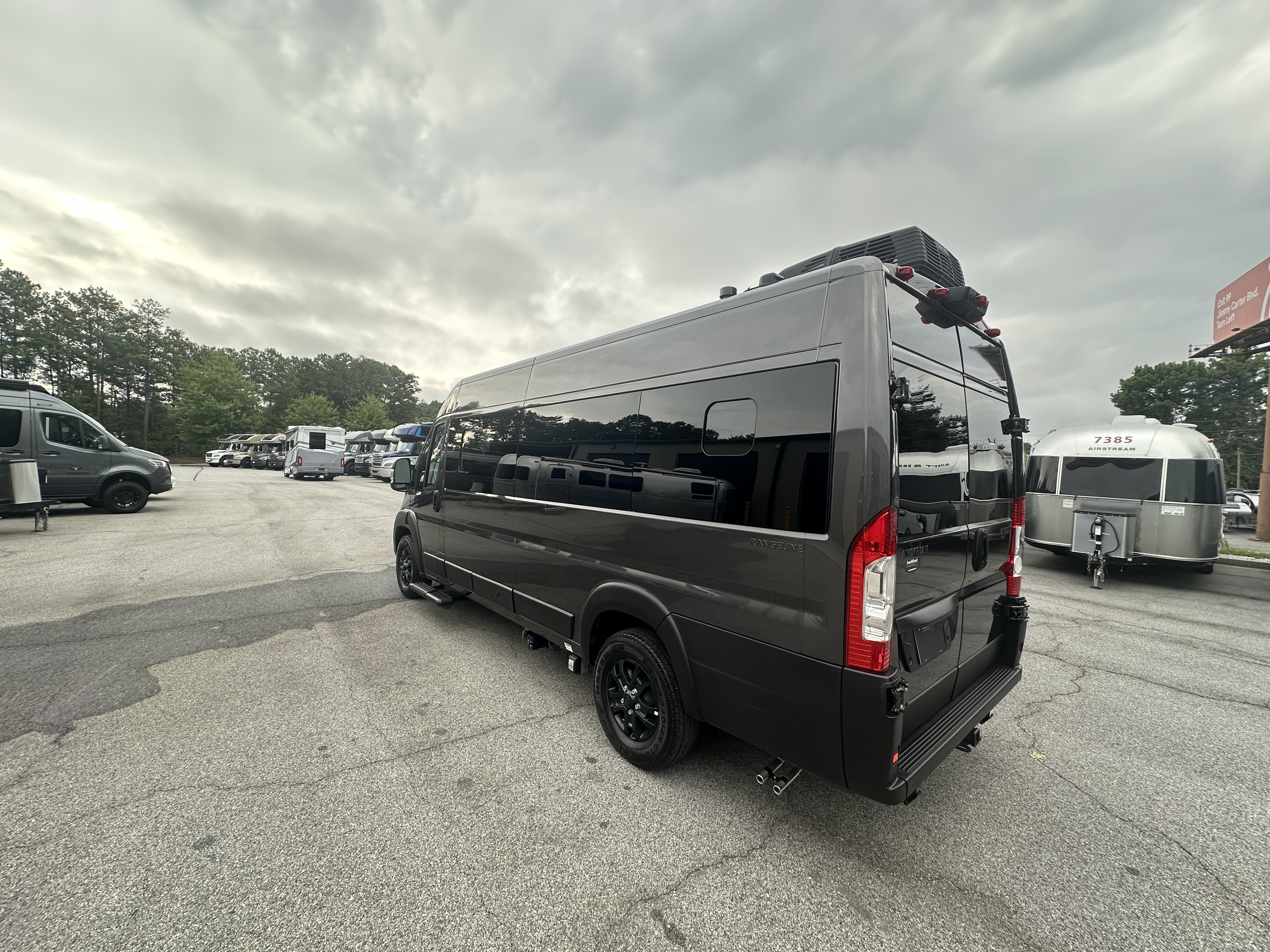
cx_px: 635
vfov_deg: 85.7
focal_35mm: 14
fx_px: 514
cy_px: 476
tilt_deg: -0.7
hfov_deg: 102.1
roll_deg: -0.8
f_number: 2.2
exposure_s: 1/218
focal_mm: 2.22
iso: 40
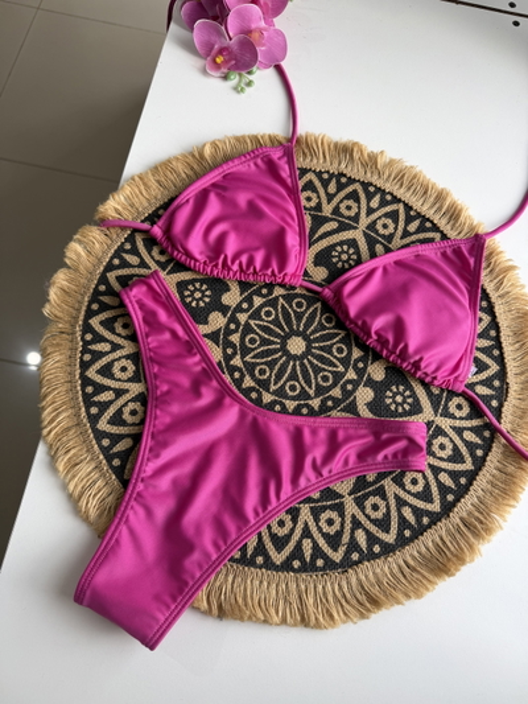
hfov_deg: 56.8
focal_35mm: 24
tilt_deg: -73.1
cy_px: 352
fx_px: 488
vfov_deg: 71.6
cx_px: 264
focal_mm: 6.76
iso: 50
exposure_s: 1/137
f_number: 1.78
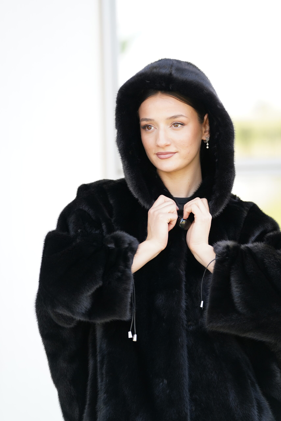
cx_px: 140
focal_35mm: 148
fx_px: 1732
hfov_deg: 9.3
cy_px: 210
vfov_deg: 13.9
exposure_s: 1/250
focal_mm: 148
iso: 250
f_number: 2.8
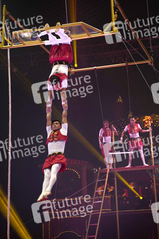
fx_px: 498
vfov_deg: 27.0
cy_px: 120
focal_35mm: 75
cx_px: 80
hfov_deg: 18.2
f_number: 2.8
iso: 1000
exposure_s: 1/400
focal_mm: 75
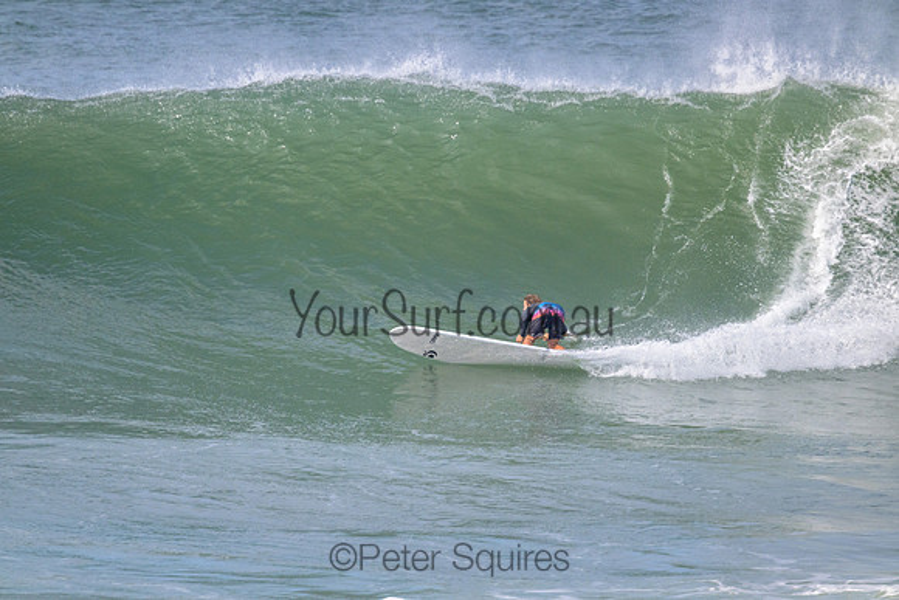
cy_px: 300
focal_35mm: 800
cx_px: 450
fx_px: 19982
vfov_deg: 1.7
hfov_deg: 2.6
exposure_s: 1/2000
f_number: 11
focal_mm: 800
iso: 1600
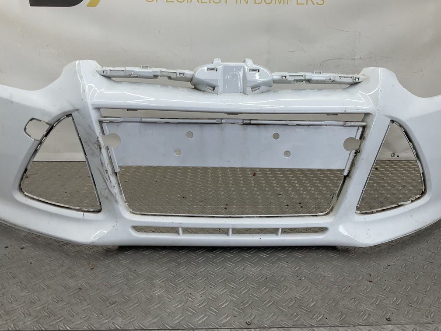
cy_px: 166
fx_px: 369
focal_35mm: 29
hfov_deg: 61.7
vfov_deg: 48.2
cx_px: 220
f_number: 1.8
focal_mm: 3
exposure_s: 1/152
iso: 16
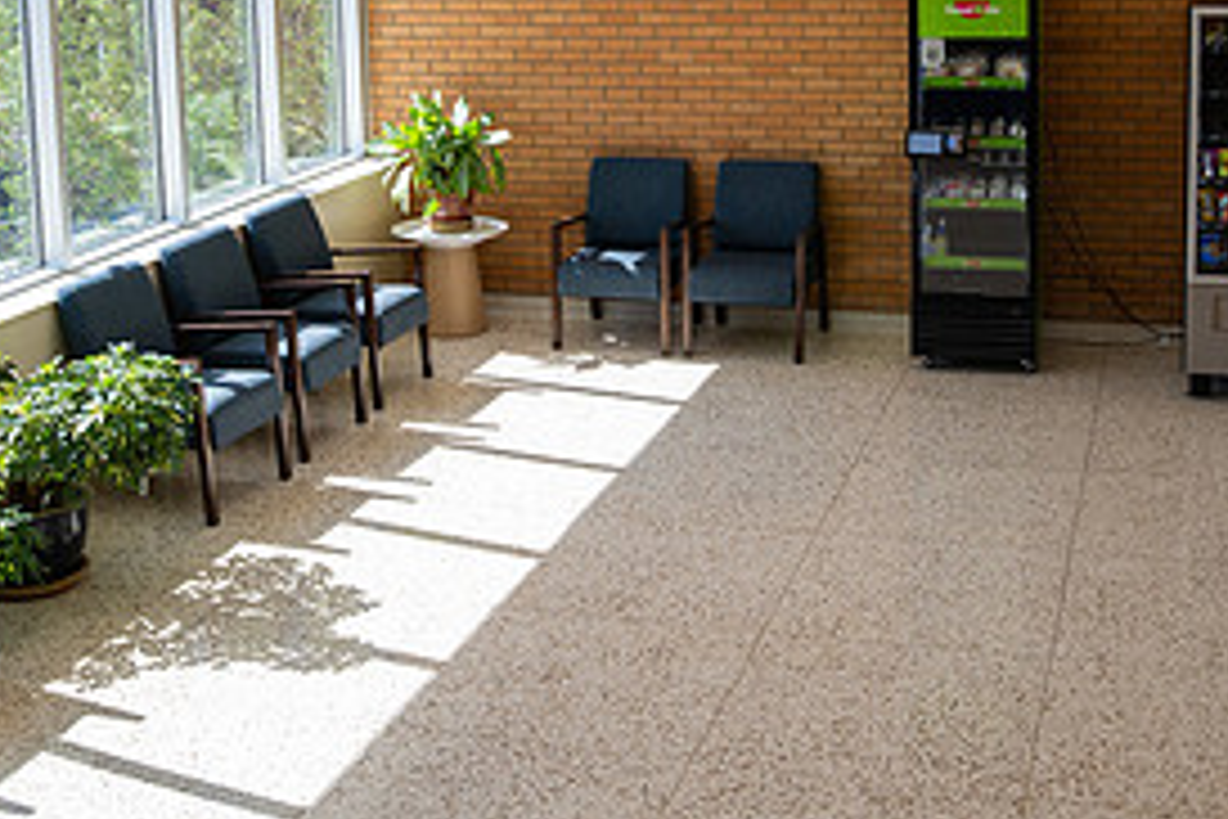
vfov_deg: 24.5
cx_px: 630
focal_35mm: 54
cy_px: 110
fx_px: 1842
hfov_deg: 36.9
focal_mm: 24
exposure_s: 1/400
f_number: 4
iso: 125
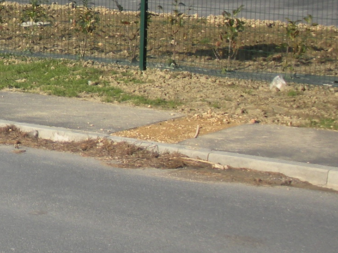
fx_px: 1211
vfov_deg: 11.7
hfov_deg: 14.9
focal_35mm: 124
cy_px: -53
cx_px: -157
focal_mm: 6.3
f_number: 3.5
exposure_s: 1/644
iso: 64
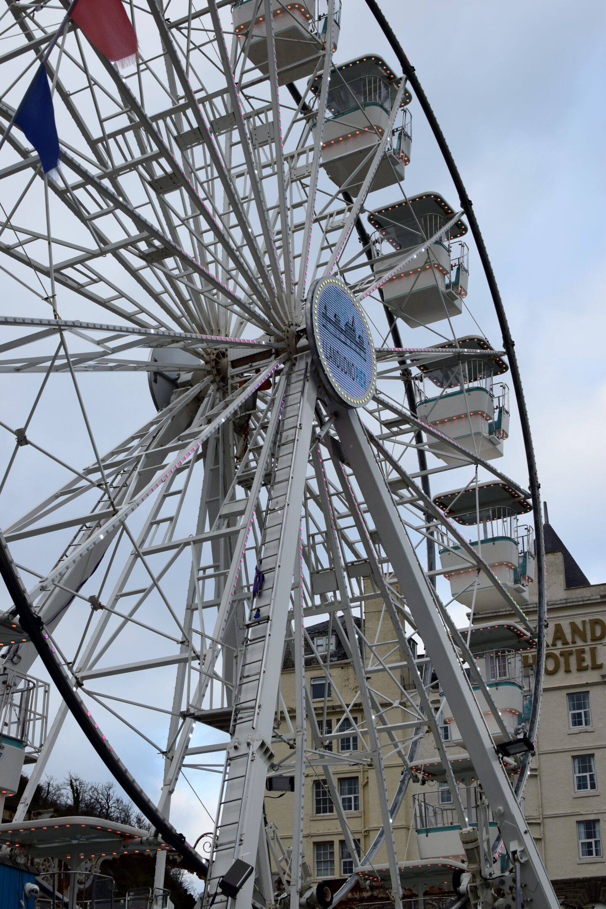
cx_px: 303
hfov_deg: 25.8
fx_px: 1326
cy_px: 454
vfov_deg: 37.9
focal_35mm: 52
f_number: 10
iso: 400
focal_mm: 35
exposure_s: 1/320
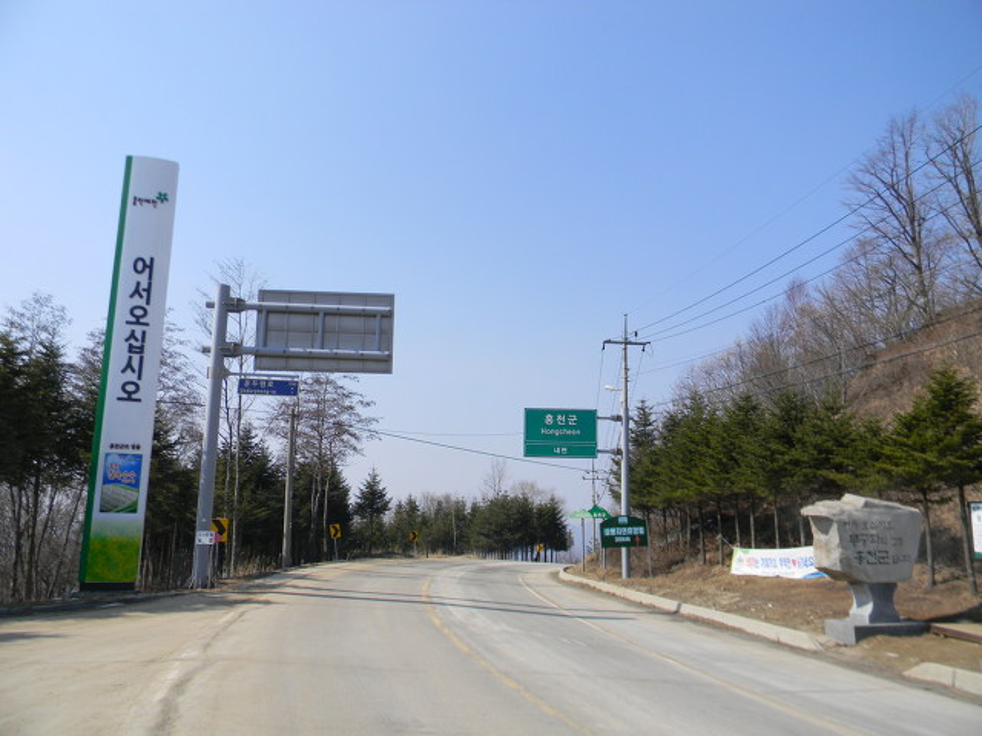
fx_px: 794
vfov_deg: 49.7
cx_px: 491
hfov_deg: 63.4
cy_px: 368
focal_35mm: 28
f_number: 7
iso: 80
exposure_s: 1/324
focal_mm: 5
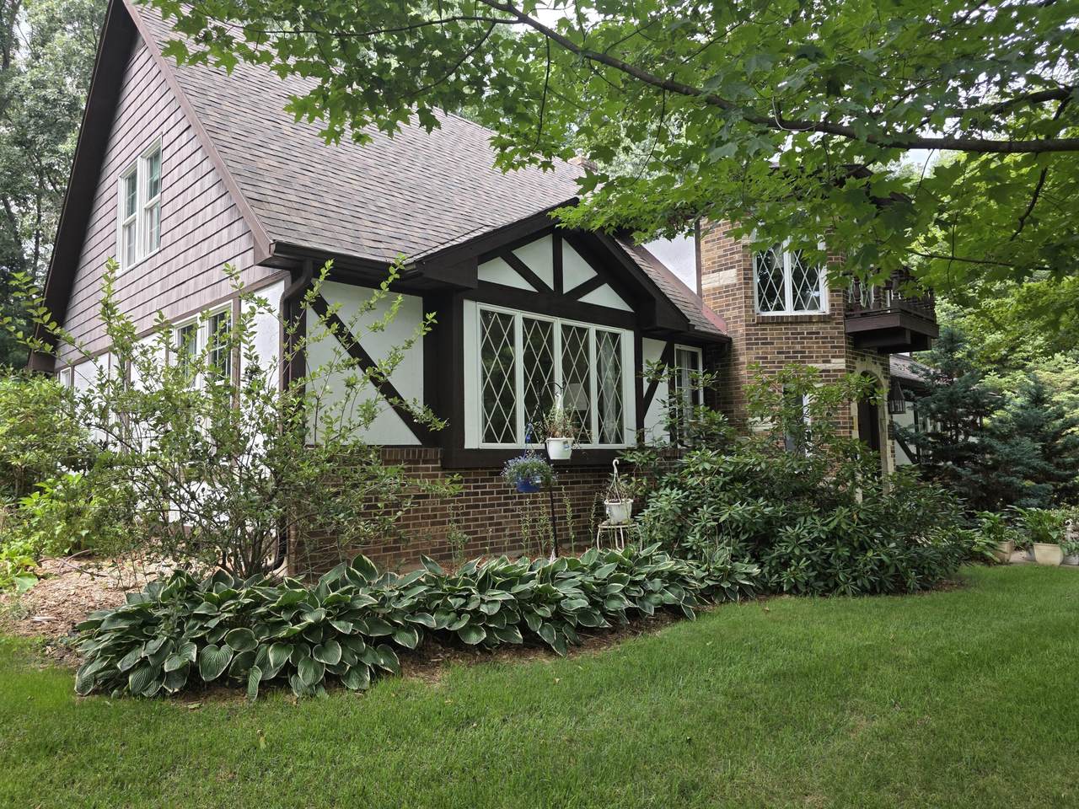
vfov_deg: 58.9
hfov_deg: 73.9
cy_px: 404
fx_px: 717
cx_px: 540
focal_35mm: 23
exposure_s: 1/359
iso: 50
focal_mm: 6.3
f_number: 1.7
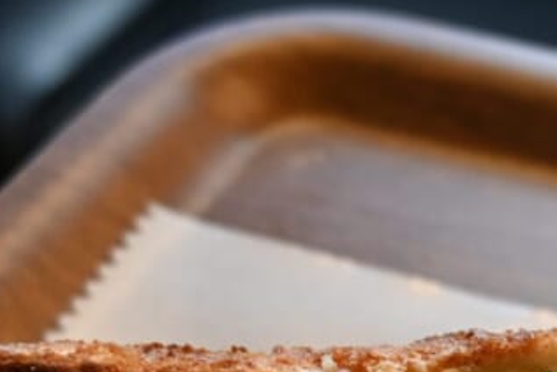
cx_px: 612
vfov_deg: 13.2
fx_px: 1541
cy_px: 517
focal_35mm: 100
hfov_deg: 19.6
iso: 400
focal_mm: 21
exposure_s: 1/250
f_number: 4
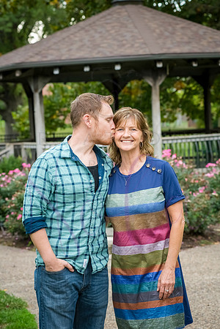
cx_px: 110
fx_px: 917
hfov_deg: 13.7
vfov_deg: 20.4
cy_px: 164
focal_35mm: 100
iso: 1250
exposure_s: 1/250
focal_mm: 100
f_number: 6.3
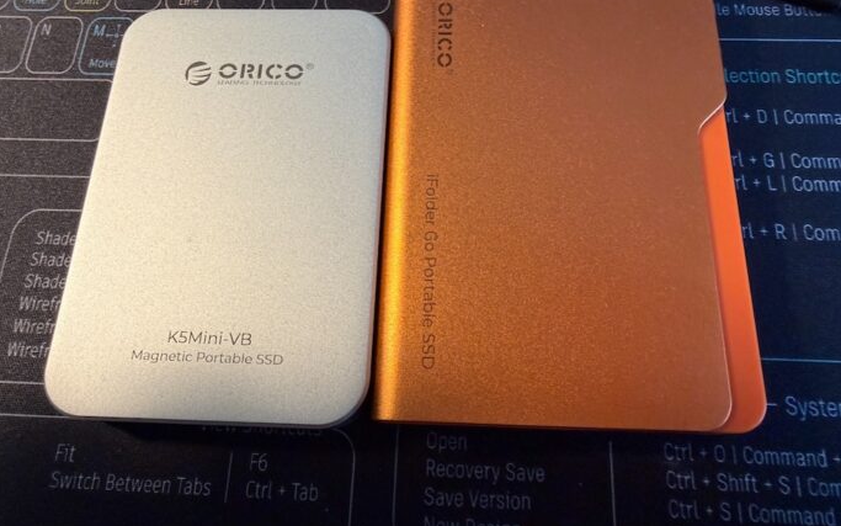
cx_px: 424
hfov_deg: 68.4
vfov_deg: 45.8
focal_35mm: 27
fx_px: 619
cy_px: 213
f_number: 2.2
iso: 200
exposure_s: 1/100
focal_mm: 2.22
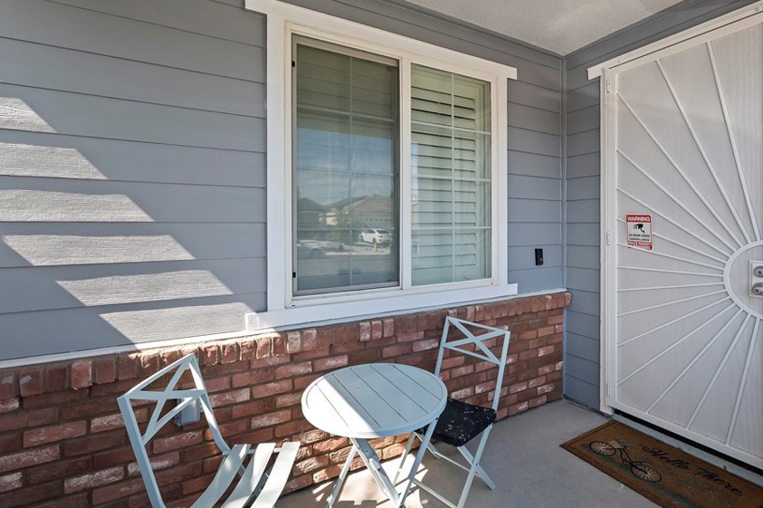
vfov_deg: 70.4
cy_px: 246
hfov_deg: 93.2
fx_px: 360
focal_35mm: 17
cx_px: 408
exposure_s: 1/160
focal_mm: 14
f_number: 10
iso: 500
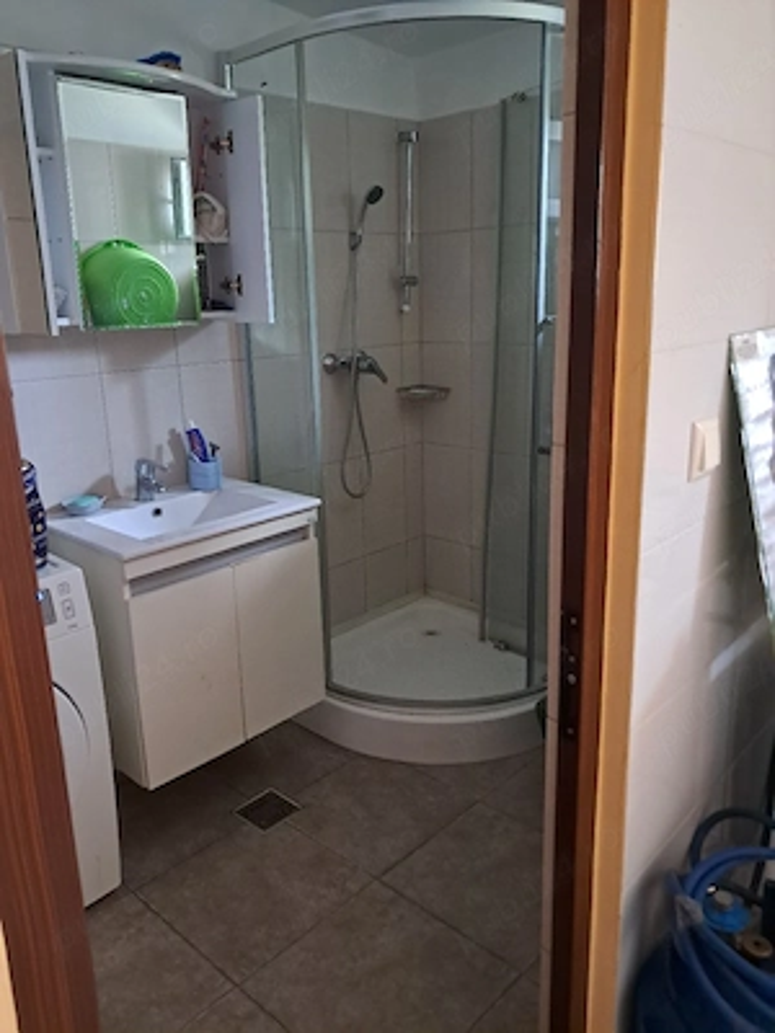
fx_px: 806
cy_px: 516
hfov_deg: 51.4
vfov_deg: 65.3
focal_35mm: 27
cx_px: 388
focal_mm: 4
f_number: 1.8
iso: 800
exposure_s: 1/20
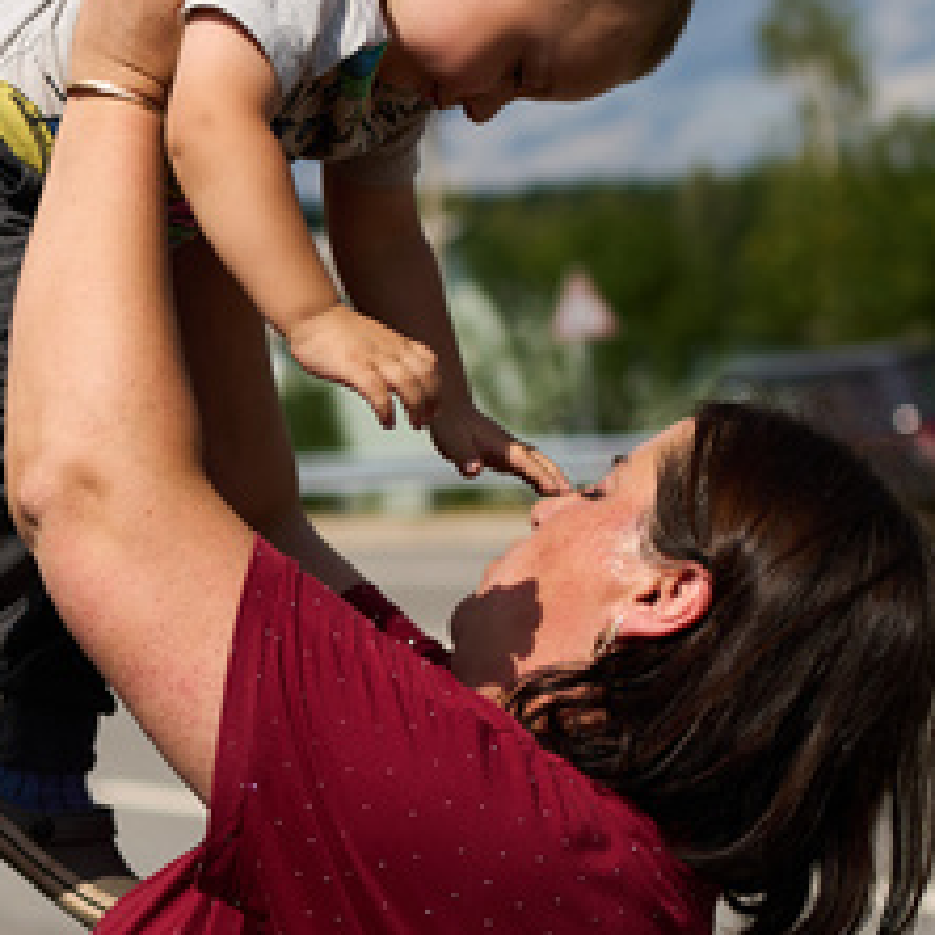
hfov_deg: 12.4
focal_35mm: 137
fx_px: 4187
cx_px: -248
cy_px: 703
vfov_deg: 12.7
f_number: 2
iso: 160
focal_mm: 35
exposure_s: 1/12800
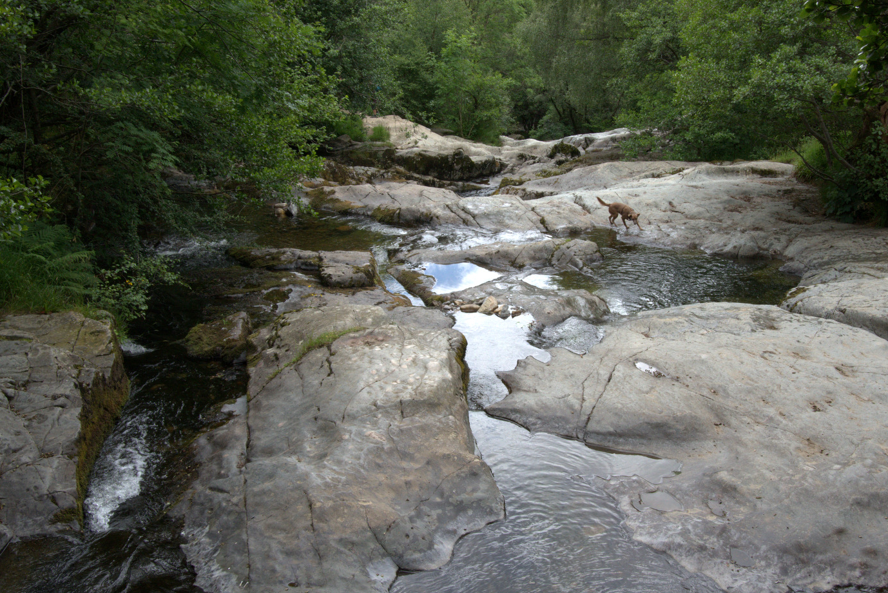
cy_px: 251
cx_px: 452
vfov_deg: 36.8
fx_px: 888
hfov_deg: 53.1
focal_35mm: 36
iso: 400
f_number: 16
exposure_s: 1/160
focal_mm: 21
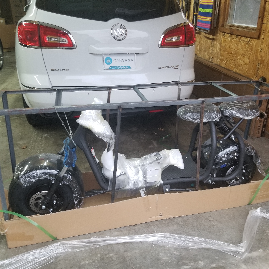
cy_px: 135
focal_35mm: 31
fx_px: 273
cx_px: 147
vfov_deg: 52.5
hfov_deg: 52.5
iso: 200
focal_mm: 4.25
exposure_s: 1/30
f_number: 1.7
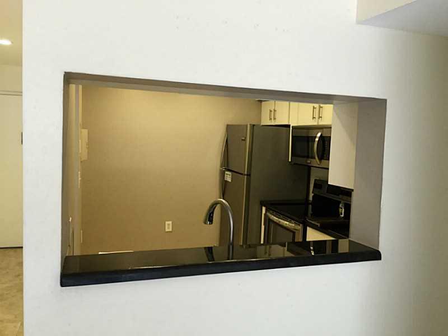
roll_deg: -2.7
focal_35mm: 29
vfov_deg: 48.2
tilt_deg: -3.8
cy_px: 168
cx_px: 224
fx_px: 375
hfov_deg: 61.7
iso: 50
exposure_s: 1/30
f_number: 2.2
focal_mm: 4.15
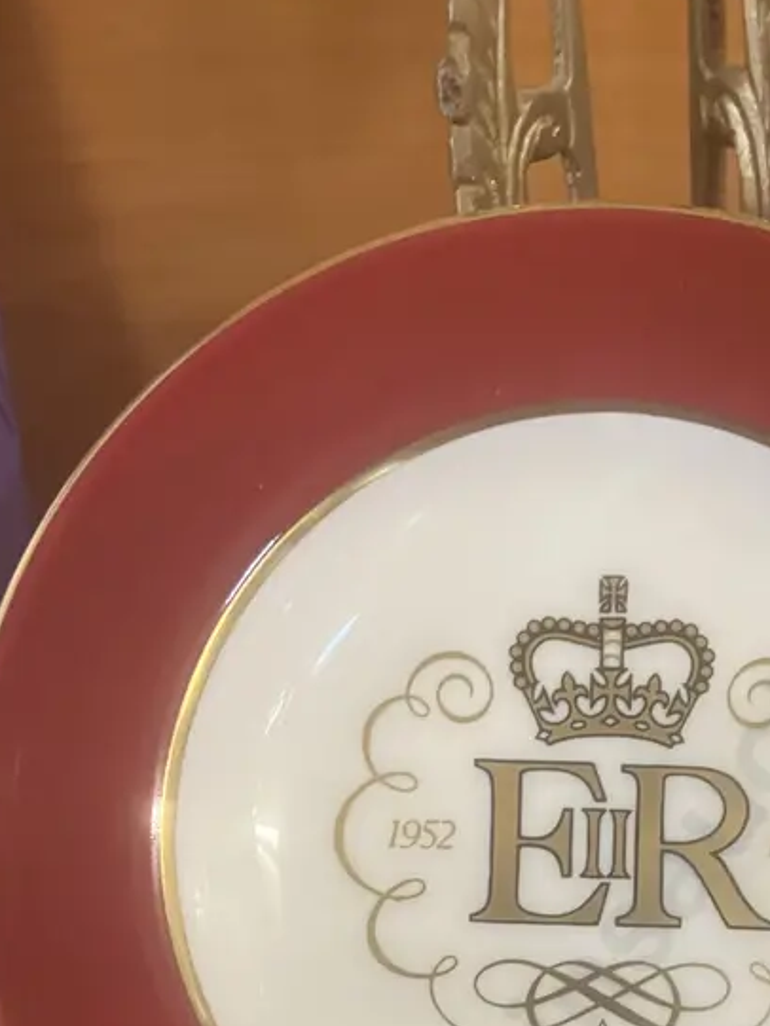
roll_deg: +3.5
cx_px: 620
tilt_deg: -37.3
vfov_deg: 33.9
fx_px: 1571
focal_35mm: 53
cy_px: 956
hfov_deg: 27.0
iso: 250
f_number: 1.8
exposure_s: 1/33
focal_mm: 3.99
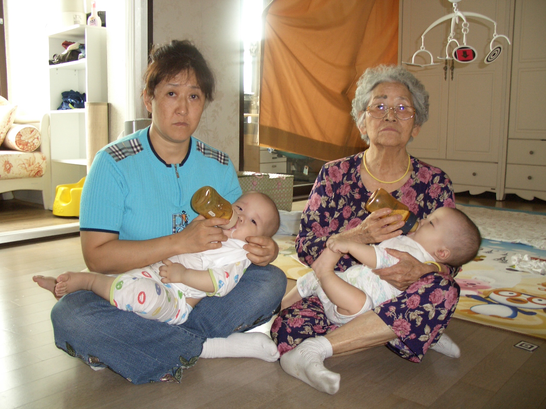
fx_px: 521
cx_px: 273
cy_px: 204
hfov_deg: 55.4
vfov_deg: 42.9
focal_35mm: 33
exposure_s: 1/60
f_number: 2.8
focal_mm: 7.1
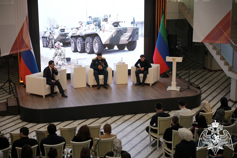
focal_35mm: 64
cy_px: 79
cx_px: 118
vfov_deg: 21.3
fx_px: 421
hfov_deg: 31.4
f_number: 2.8
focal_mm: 64
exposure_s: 1/125
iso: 250
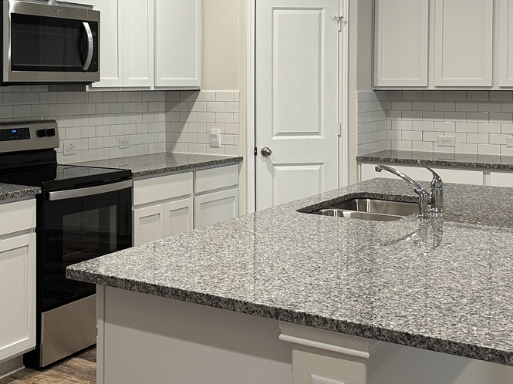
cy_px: 106
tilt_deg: -1.4
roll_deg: -0.2
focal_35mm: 52
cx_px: 129
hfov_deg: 36.0
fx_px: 770
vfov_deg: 27.7
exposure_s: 1/60
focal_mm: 6.86
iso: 200
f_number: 1.78
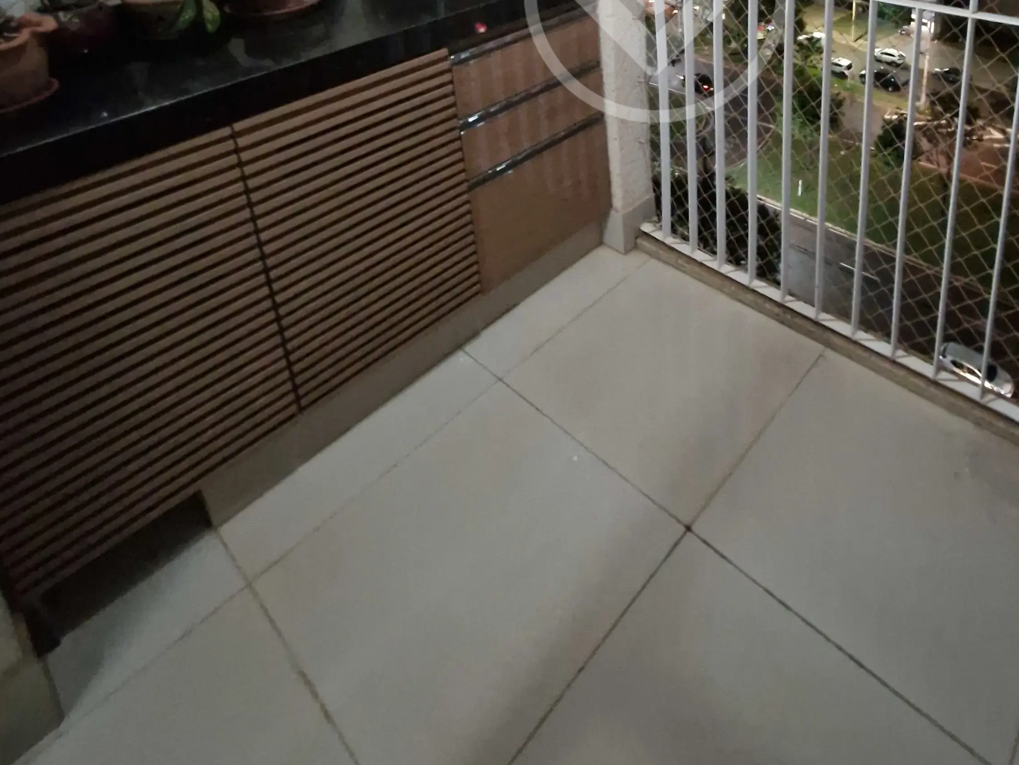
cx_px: 656
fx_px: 677
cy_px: -10
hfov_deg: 72.3
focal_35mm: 23
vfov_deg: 48.0
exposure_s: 1/24
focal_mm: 1.74
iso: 1600
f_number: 2.2
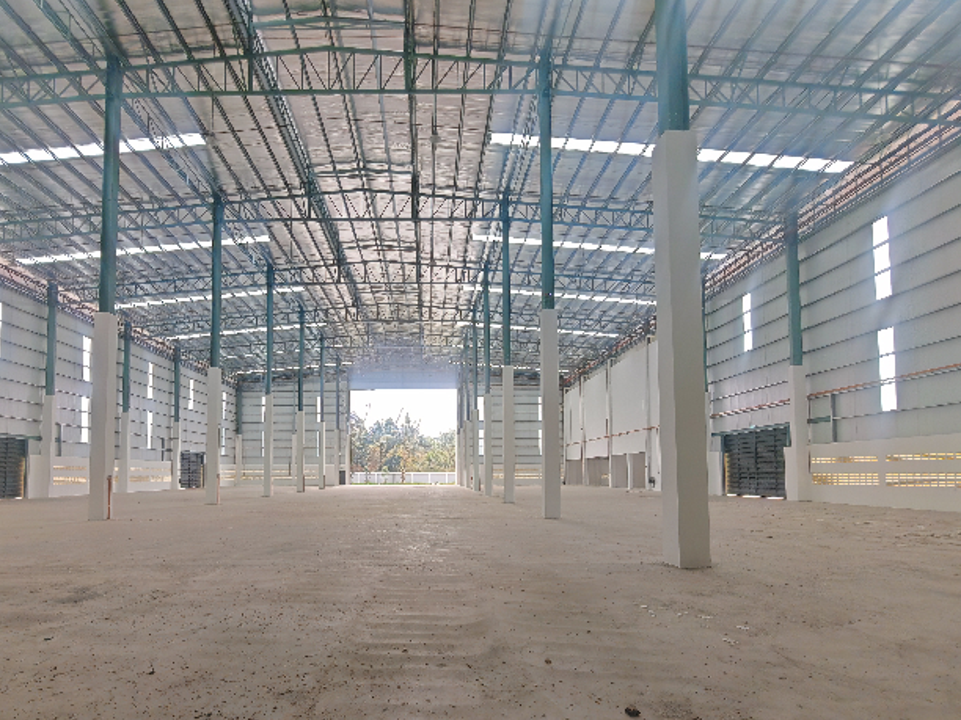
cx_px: 424
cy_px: 447
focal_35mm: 17
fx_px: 472
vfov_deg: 73.5
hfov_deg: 90.6
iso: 50
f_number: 2
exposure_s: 1/110
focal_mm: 1.82
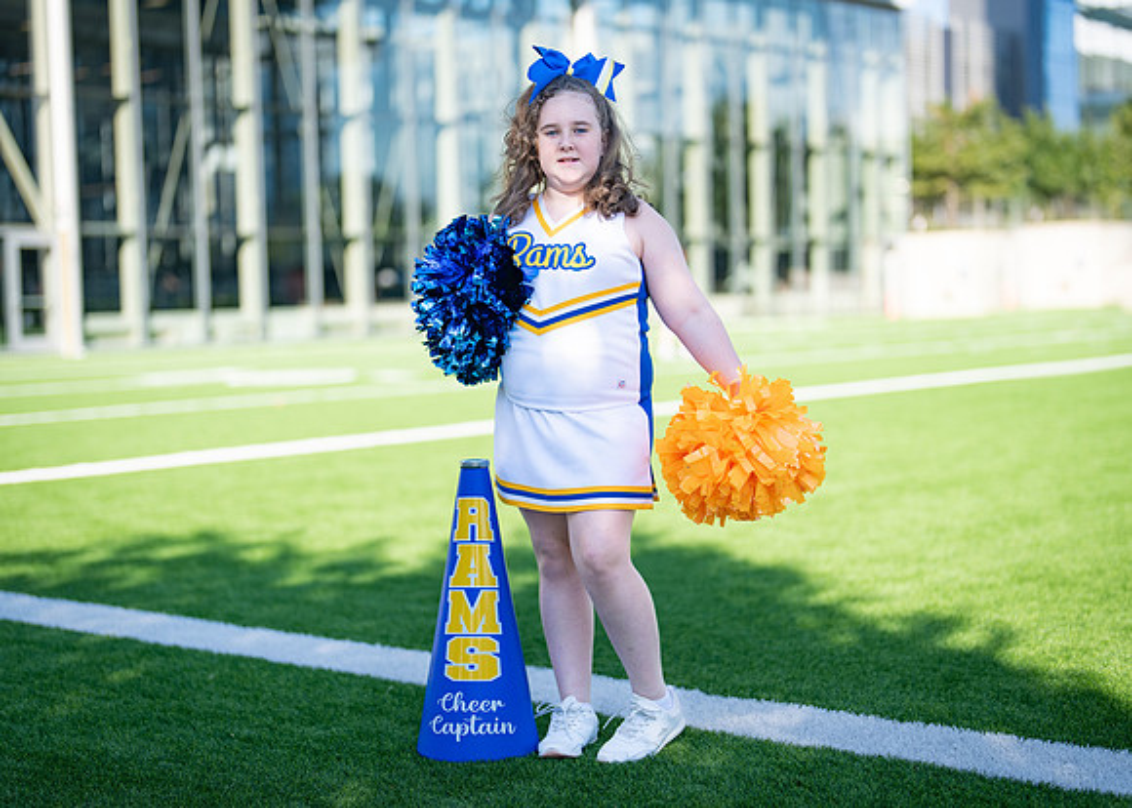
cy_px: 416
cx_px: 576
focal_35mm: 59
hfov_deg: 33.5
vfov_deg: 24.2
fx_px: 1882
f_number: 1.2
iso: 100
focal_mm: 50
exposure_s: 1/3200
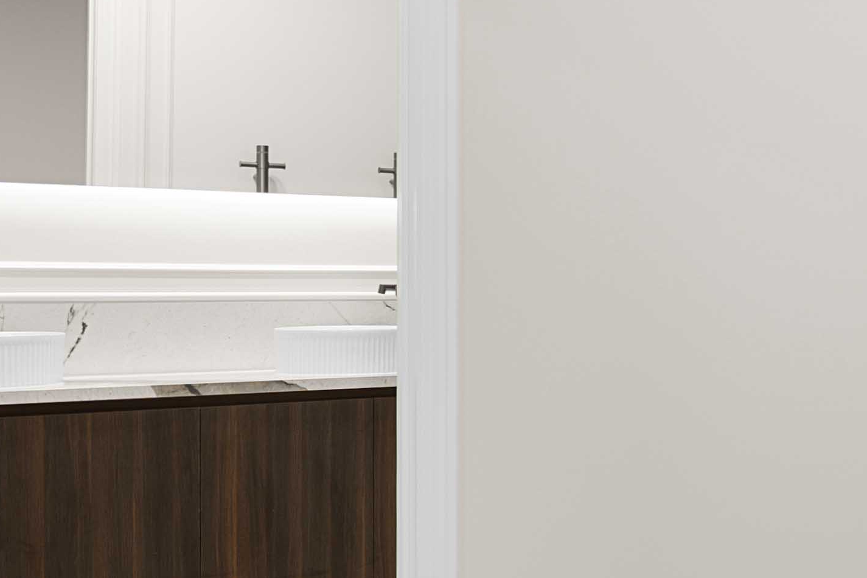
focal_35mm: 59
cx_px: 1291
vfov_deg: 23.0
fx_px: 1421
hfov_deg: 25.6
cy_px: 343
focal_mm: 12
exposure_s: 1/1.67
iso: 100
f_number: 8
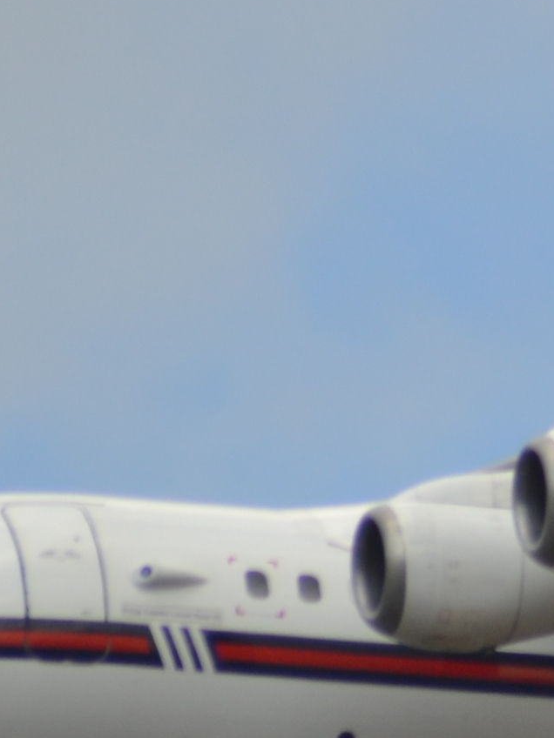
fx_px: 22568
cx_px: 890
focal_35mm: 1058
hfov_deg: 1.4
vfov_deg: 1.9
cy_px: 614
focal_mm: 135
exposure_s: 1/500
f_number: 5.6
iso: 125
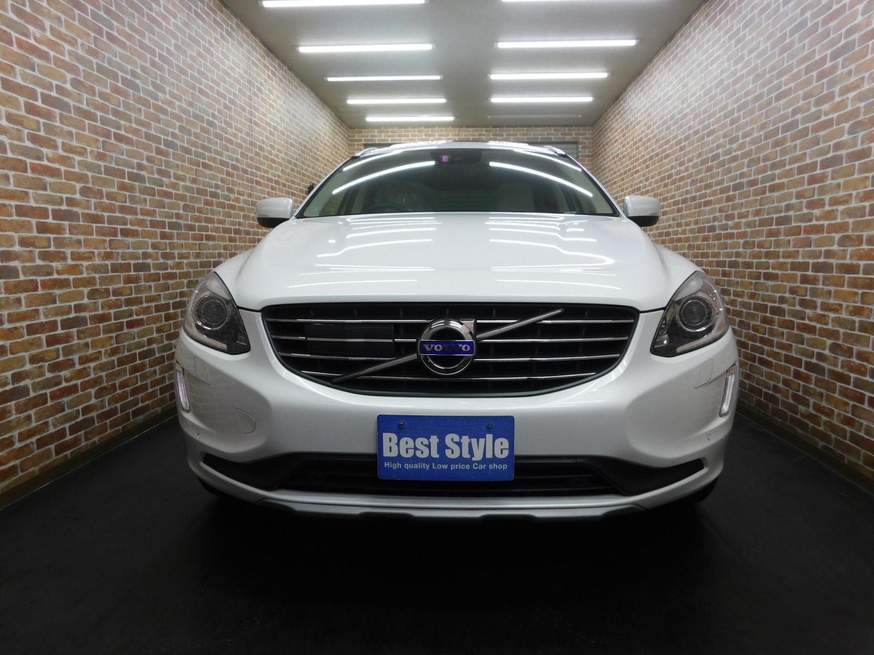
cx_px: 437
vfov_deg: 58.9
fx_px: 581
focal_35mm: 23
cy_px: 328
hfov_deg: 73.9
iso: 125
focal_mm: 4
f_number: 3
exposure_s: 1/40
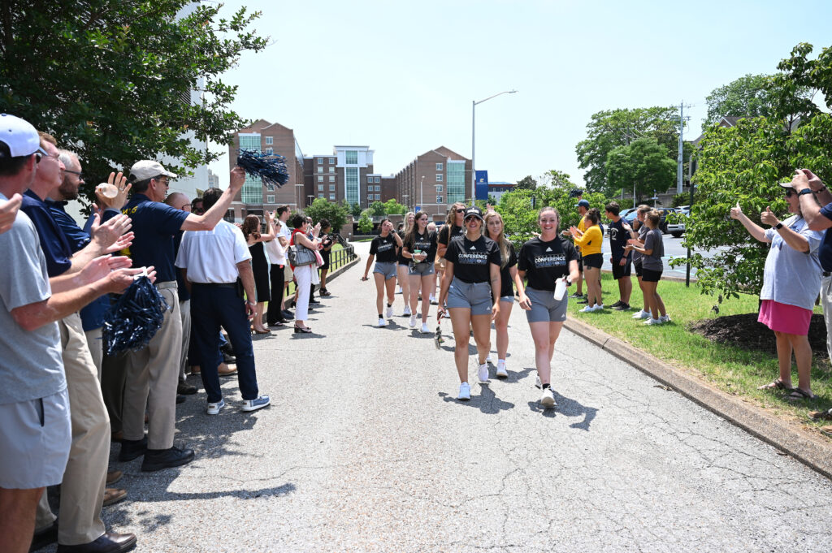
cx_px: 416
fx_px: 554
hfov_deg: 73.8
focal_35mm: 24
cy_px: 276
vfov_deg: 53.1
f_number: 4.5
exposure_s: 1/1000
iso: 250
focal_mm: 24
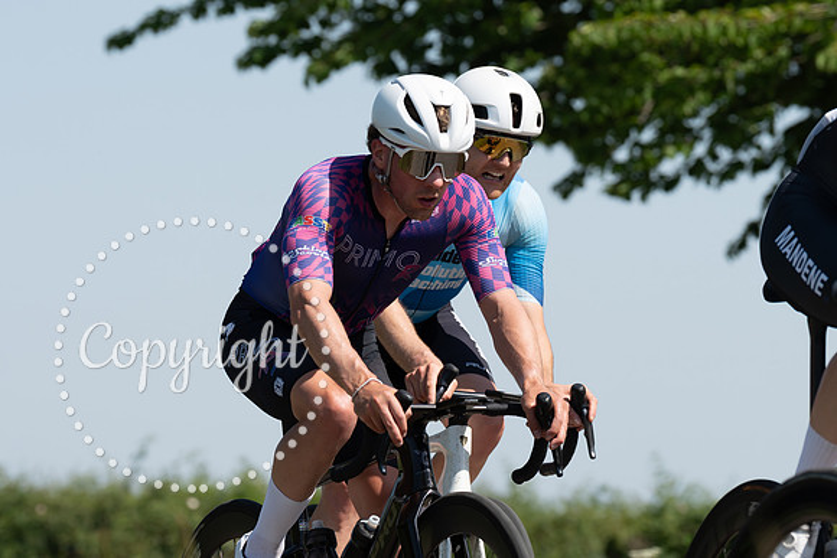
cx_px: 436
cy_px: 266
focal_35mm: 249
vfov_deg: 5.5
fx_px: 5783
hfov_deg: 8.3
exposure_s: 1/800
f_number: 4.5
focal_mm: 141
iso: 100
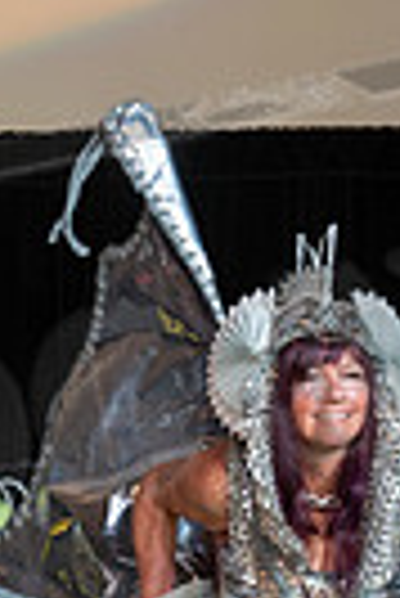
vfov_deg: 3.0
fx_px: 11237
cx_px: 342
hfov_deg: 2.0
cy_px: 504
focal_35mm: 676
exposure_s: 1/320
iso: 1000
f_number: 4
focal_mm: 200
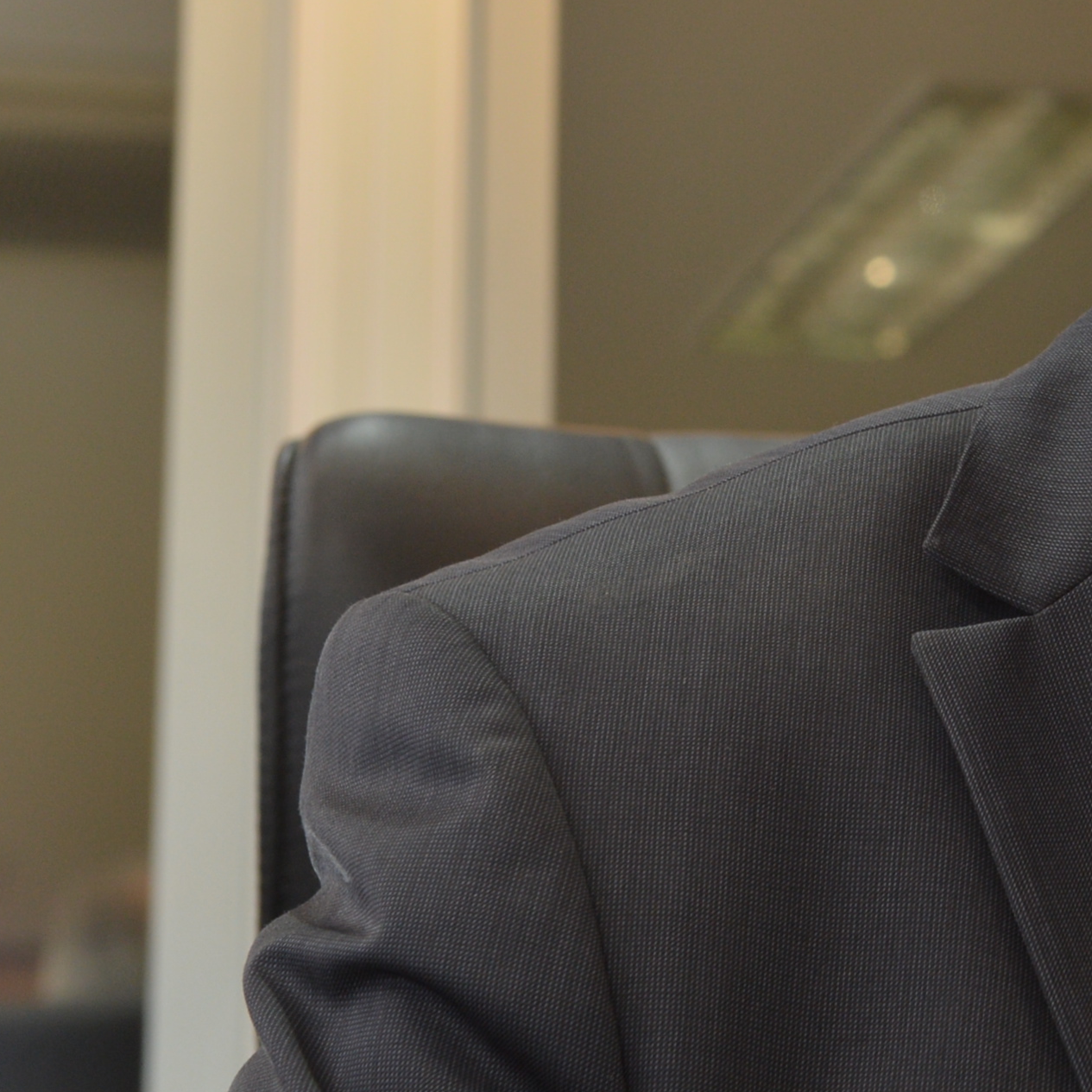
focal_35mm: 124
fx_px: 4426
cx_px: 1444
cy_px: 171
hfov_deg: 13.5
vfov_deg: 14.0
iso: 800
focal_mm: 50
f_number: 7.1
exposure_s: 1/60
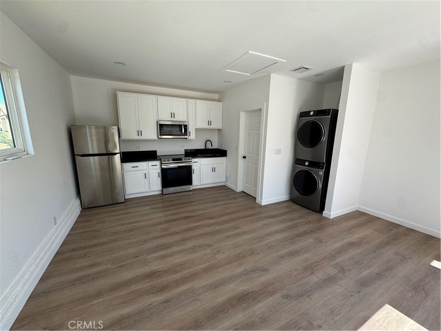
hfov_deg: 102.1
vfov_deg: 85.7
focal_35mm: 14
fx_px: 178
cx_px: 220
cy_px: 166
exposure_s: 1/142
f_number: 2.2
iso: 40
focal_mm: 2.22
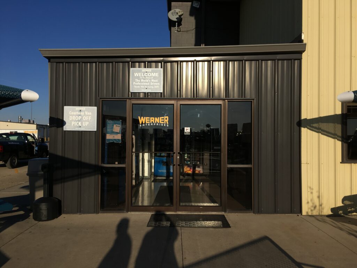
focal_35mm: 29
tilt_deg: +1.0
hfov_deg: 61.7
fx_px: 299
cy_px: 134
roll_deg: -1.1
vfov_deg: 48.2
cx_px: 178
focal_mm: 4.15
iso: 25
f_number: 2.2
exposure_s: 1/1972
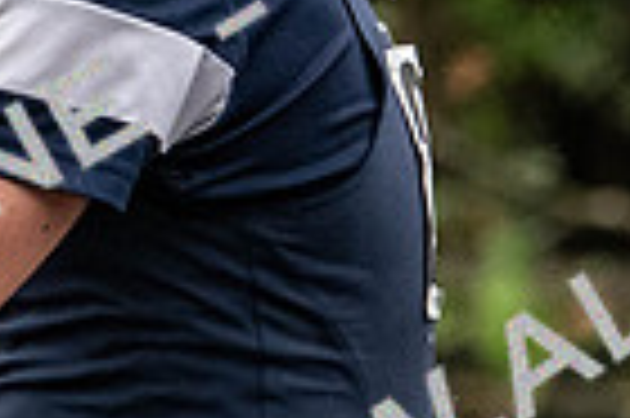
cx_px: 621
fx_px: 43524
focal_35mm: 2490
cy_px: 654
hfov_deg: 0.8
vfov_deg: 0.6
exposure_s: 1/2500
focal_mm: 400
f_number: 4.5
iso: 2800
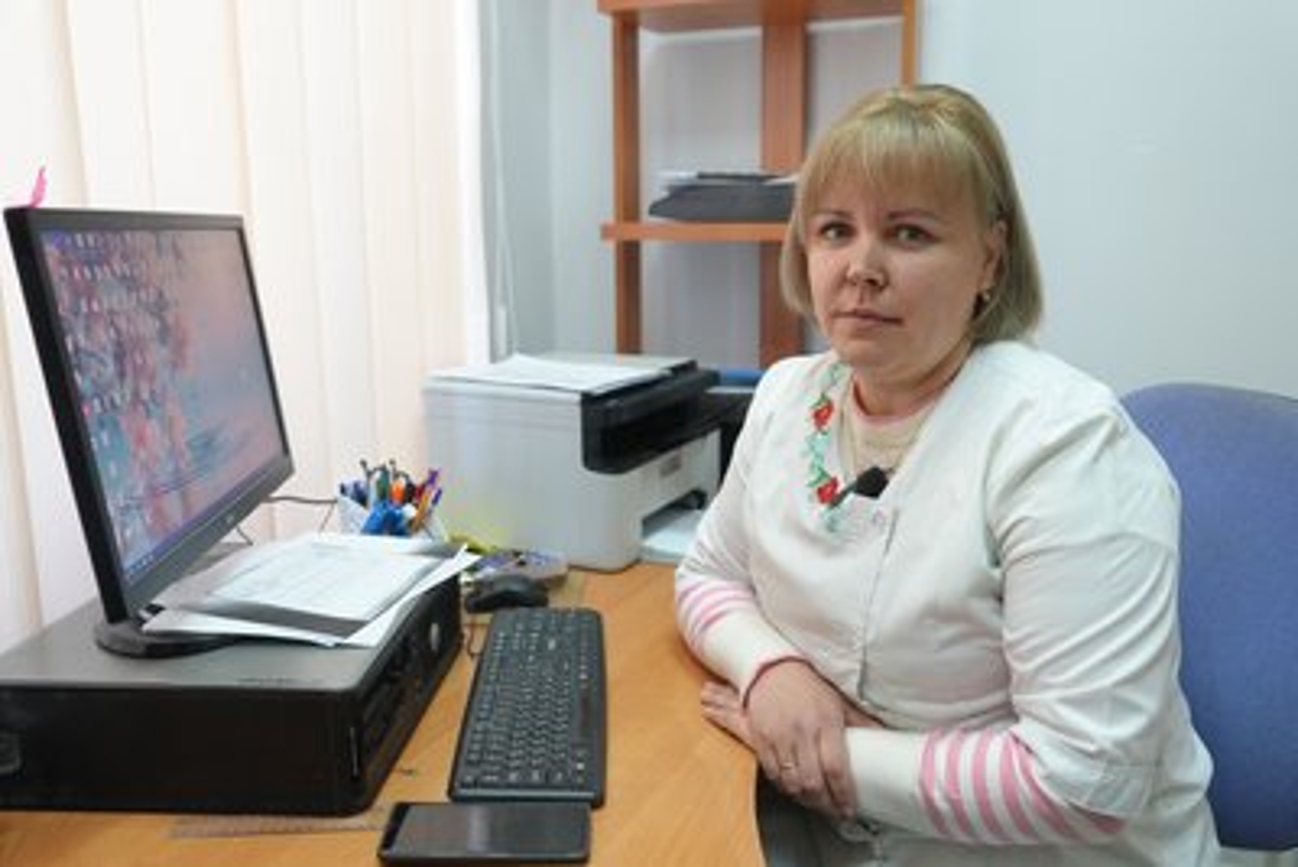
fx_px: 1082
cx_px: 649
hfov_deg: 61.9
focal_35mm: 30
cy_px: 434
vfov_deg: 43.6
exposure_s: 1/160
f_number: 4
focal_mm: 30
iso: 1250
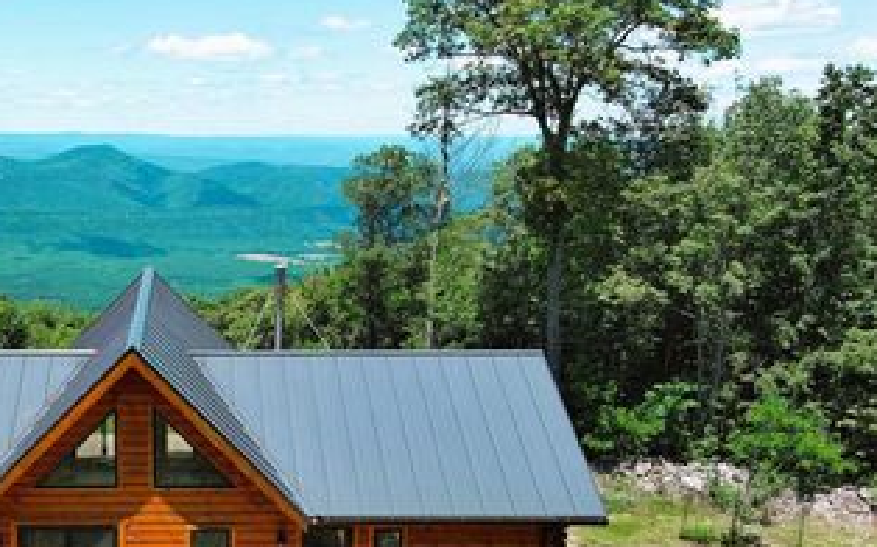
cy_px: 400
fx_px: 1123
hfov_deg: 41.2
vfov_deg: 27.1
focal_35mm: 47
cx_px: 198
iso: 100
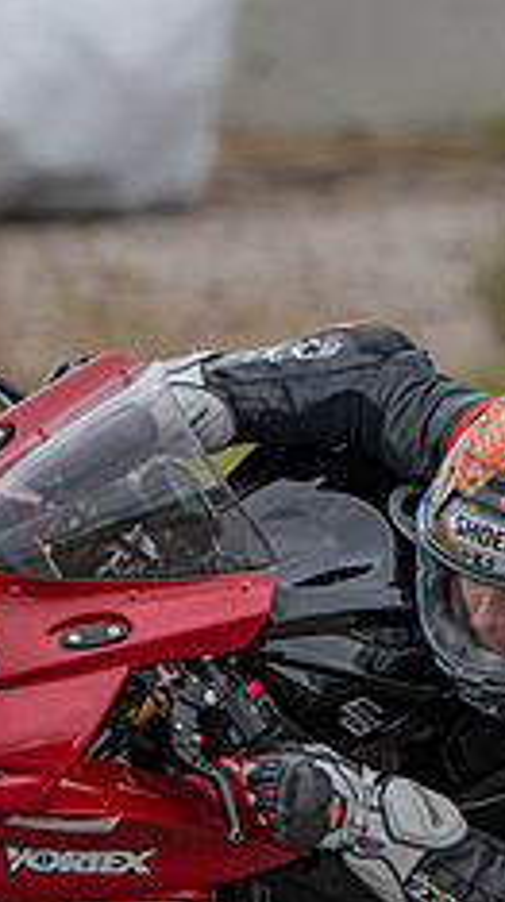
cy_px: 750
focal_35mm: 569
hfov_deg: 2.1
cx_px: 460
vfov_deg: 3.8
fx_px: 13594
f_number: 3.5
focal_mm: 200
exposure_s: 1/1250
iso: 100
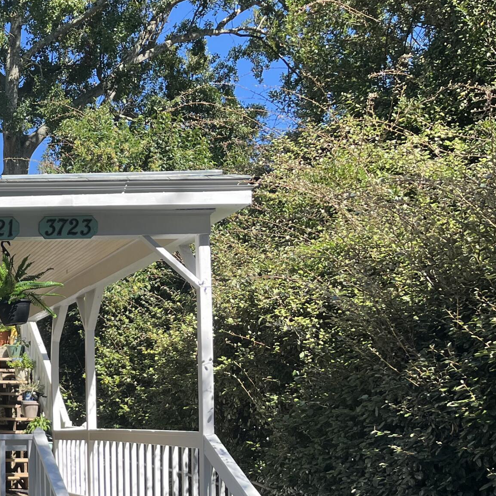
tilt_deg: +3.1
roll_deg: +0.5
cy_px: 363
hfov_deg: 25.3
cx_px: -120
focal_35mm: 60
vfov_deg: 28.2
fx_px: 973
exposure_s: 1/1477
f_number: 1.6
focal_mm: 5.1
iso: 50
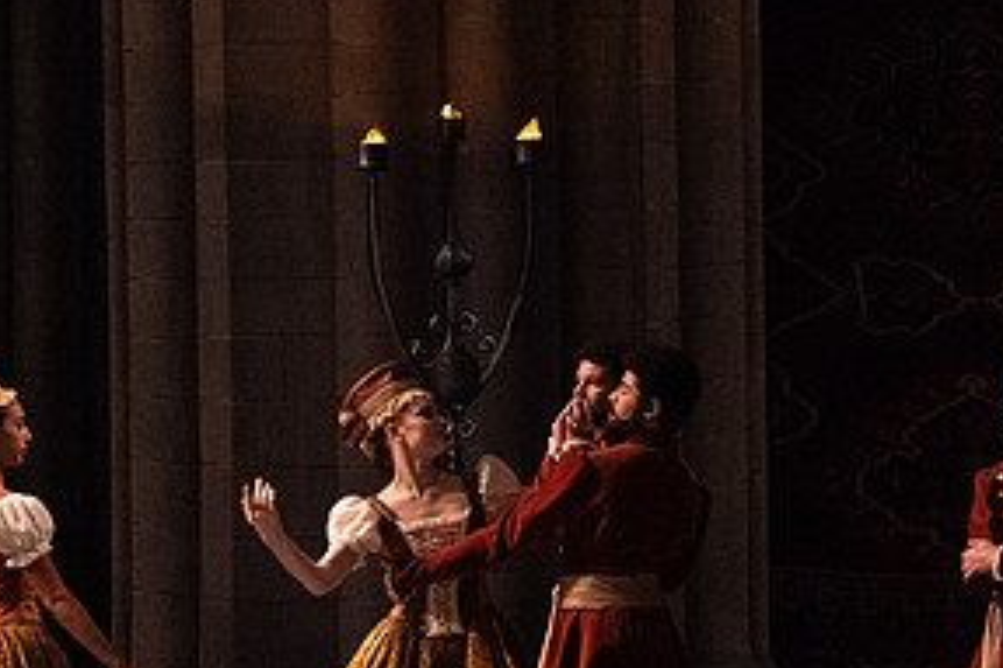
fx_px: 9244
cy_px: 351
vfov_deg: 4.1
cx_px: 940
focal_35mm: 332
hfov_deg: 6.2
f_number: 5
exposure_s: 1/320
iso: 25600
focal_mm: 164
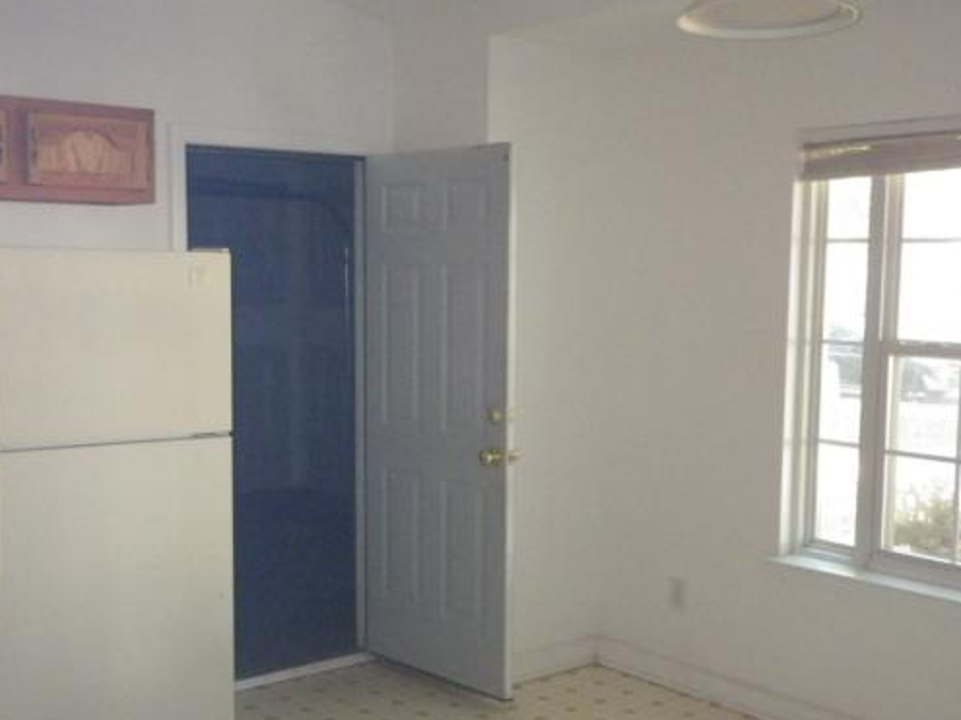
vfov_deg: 32.8
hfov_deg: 43.0
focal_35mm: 44
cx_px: 478
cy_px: 388
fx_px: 1221
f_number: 3.8
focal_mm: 6.1
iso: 1600
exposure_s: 1/50
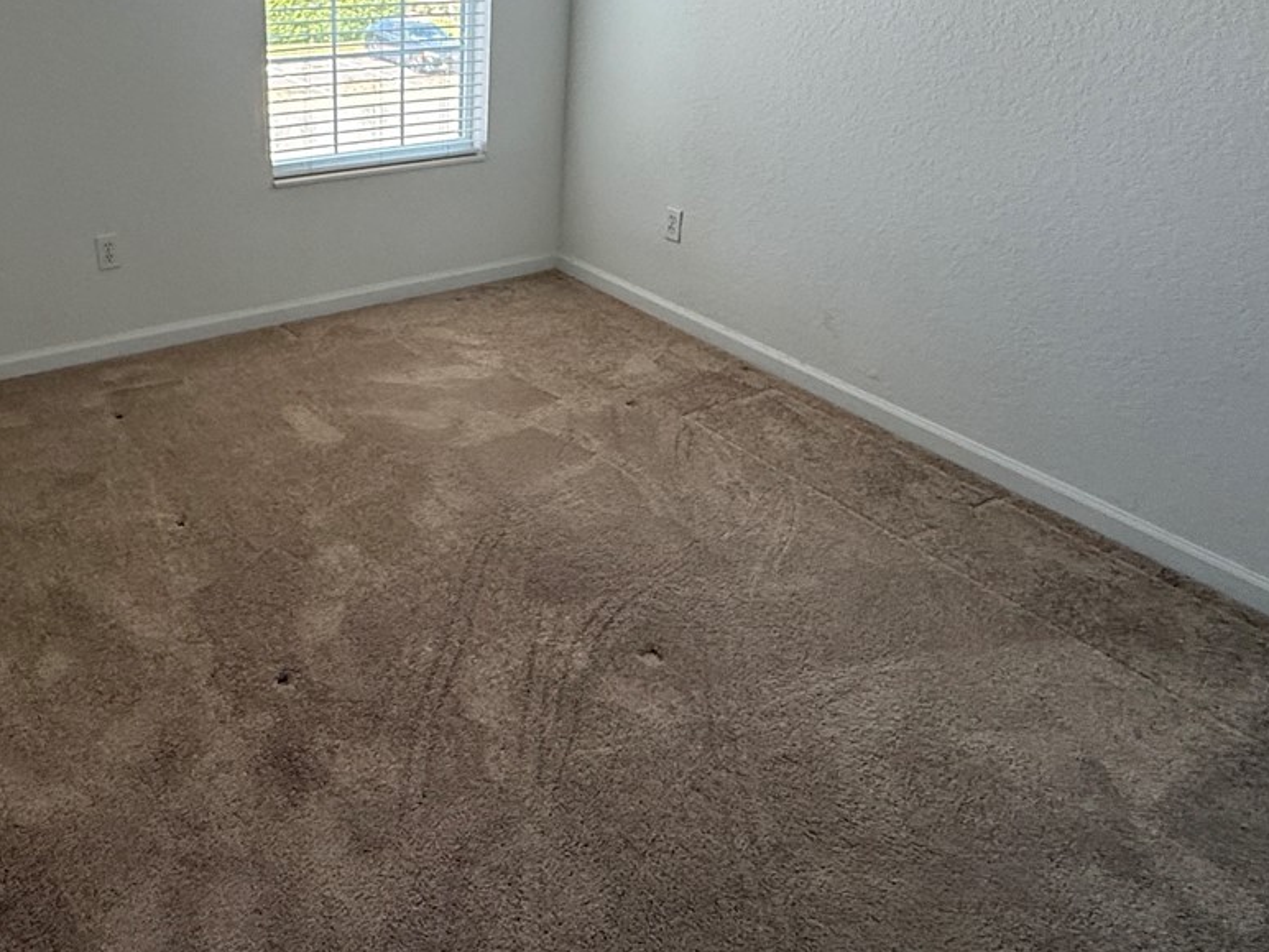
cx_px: 419
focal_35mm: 29
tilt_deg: -19.6
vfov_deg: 46.9
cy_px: 270
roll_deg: -1.0
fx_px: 1063
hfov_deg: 60.2
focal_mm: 2.22
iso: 125
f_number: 2.2
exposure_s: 1/99
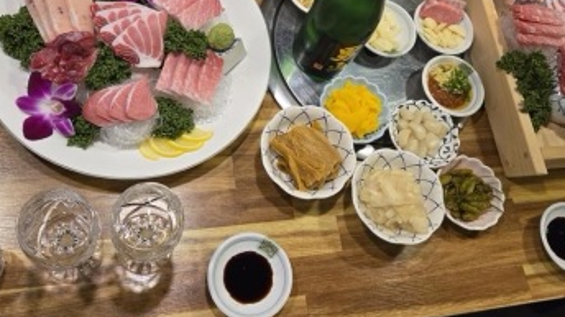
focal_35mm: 35
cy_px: 118
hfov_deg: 56.7
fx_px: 524
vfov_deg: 33.5
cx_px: 276
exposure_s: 1/120
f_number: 1.8
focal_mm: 5.4
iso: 500
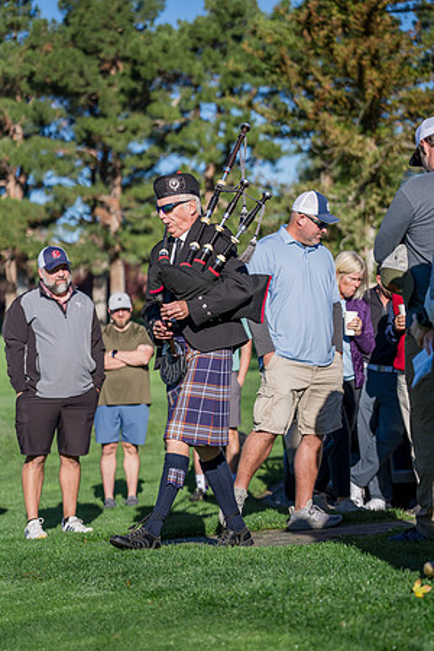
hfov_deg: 14.3
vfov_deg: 21.2
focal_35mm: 96
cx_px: 217
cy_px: 326
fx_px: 1736
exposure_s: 1/8000
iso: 400
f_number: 2.8
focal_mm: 96
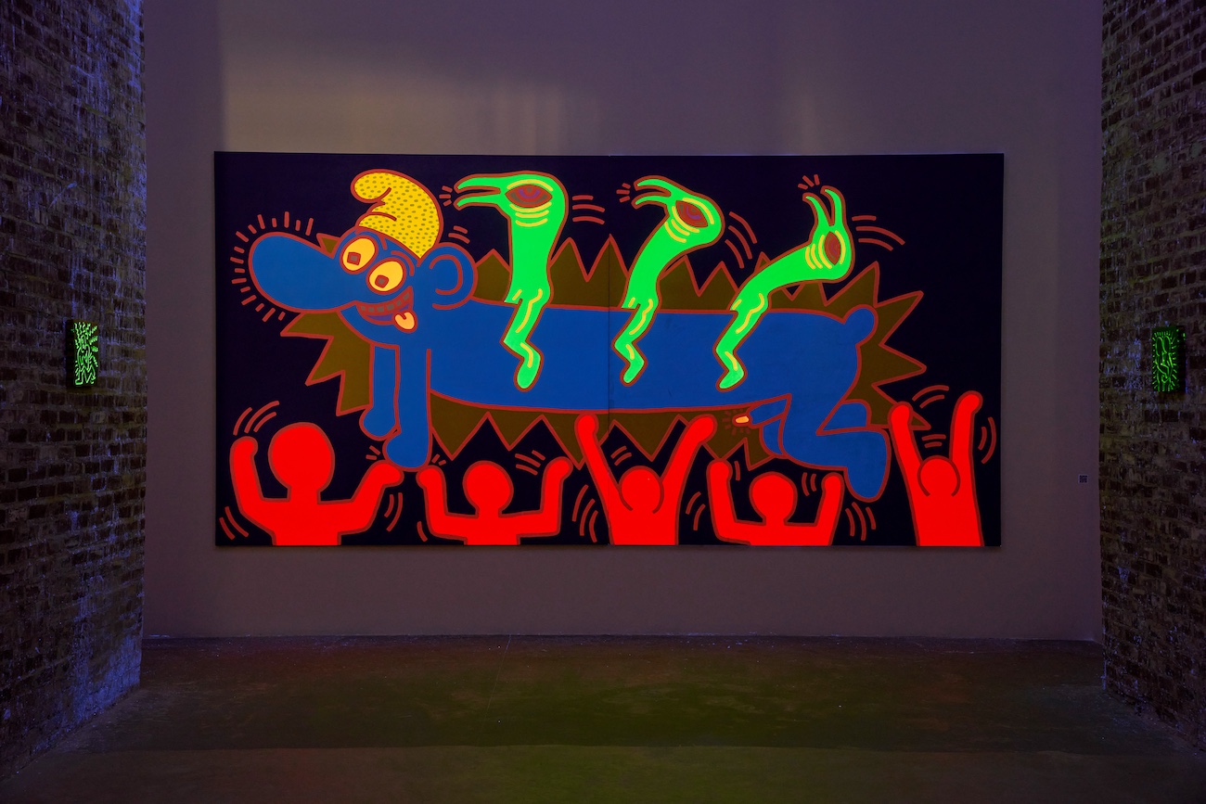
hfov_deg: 40.6
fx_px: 1632
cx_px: 603
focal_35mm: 49
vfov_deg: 27.7
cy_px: 402
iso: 400
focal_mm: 48.7
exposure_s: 1/3
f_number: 5.6
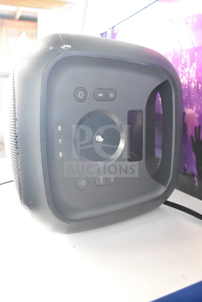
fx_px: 278
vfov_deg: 57.2
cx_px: 101
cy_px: 151
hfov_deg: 40.0
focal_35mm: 33
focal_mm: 22
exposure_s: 1/30
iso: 4000
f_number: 3.8
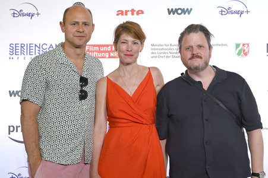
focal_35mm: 59
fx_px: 439
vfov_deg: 23.0
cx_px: 134
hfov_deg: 34.0
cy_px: 89
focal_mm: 59
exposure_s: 1/250
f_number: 5.6
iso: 1250
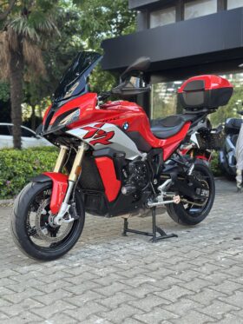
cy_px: 162
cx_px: 122
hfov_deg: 30.3
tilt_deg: -1.1
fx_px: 449
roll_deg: +0.3
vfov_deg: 39.6
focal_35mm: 48
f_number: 1.78
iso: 80
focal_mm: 6.86
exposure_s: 1/379
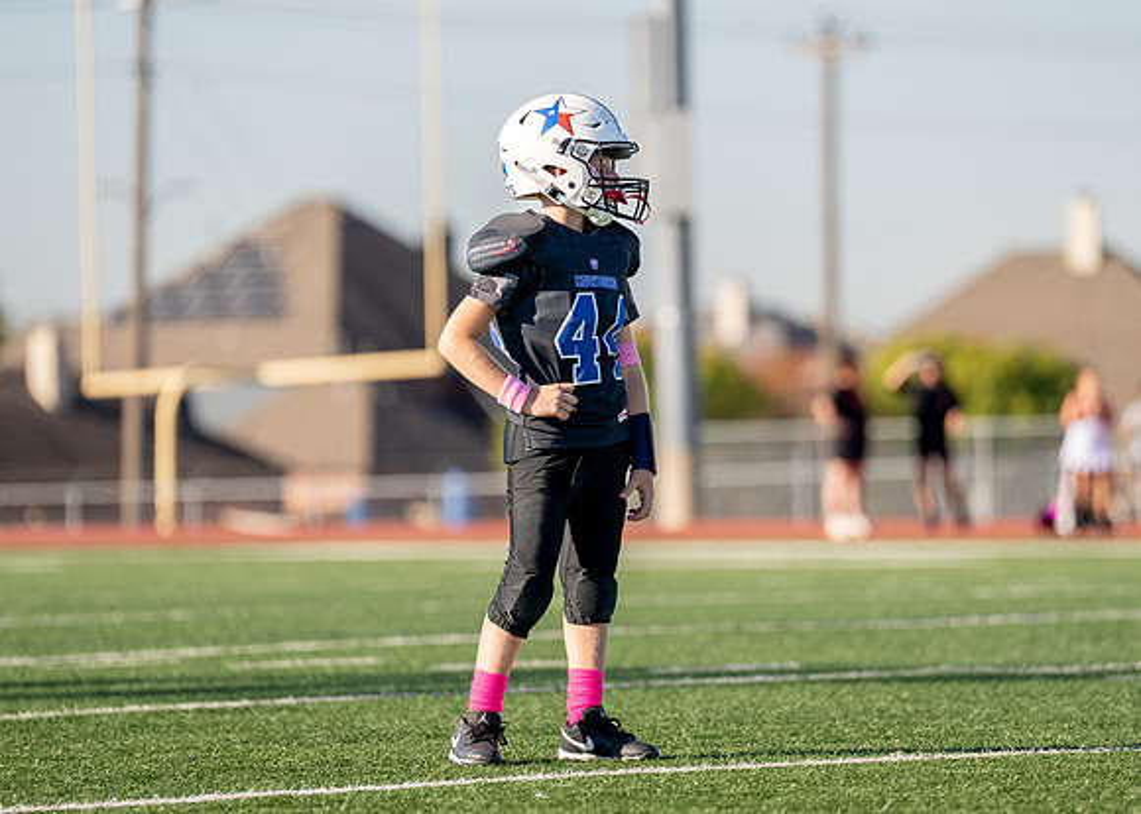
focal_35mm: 280
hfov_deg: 7.2
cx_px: 587
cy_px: 383
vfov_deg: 5.1
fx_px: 9086
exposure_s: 1/4000
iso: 250
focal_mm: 200
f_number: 2.8
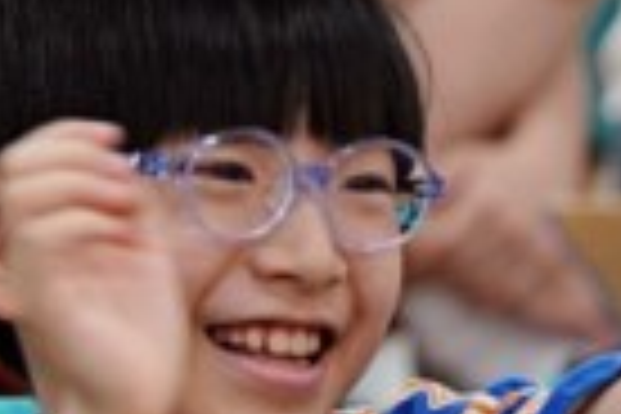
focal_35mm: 1024
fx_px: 17663
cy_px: 248
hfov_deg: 2.0
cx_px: 824
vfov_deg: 1.3
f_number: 4
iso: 1250
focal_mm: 157
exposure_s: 1/160
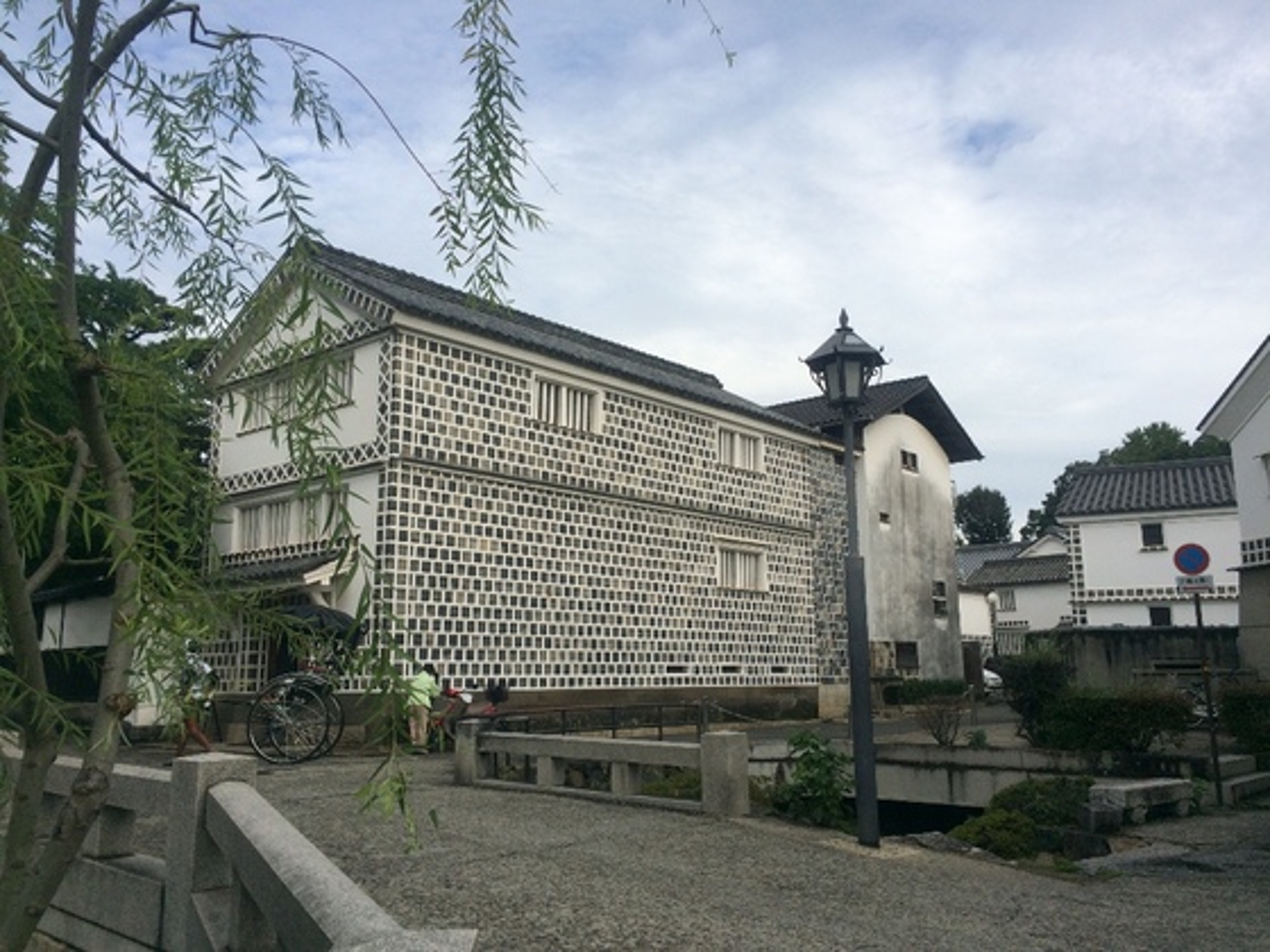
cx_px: 635
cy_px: 476
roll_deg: +1.7
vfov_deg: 48.2
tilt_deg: +10.8
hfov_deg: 61.7
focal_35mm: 29
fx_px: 1064
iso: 32
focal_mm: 4.15
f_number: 2.2
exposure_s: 1/1642
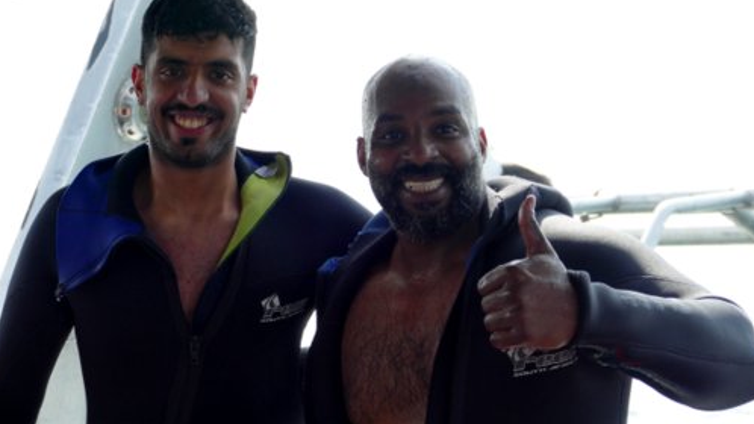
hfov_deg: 24.4
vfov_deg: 13.9
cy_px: 223
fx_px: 1739
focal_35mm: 87
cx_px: 319
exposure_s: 1/400
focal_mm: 24.99
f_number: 3.6
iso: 125
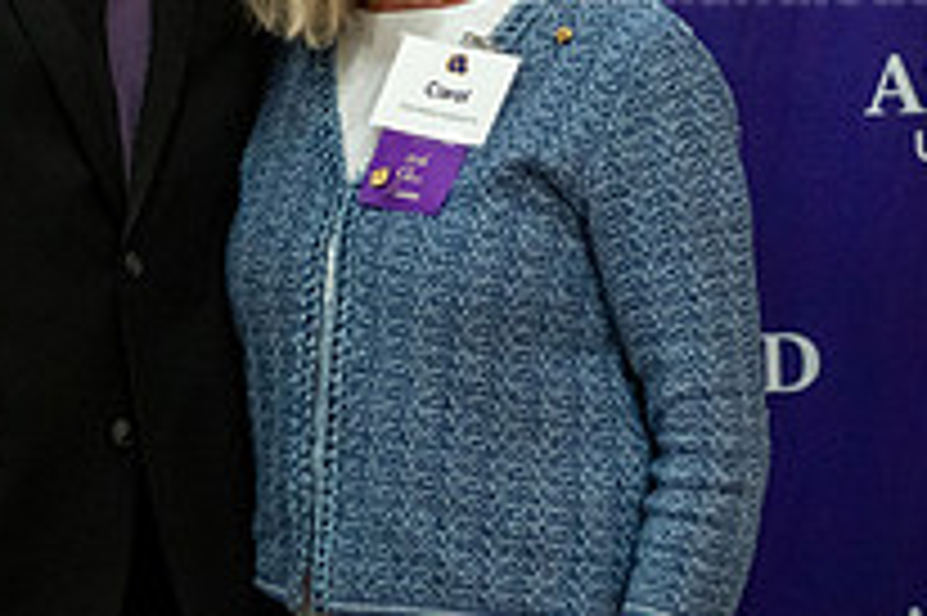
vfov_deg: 10.9
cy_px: 79
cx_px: 228
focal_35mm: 125
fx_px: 3216
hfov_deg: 16.3
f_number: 2.8
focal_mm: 43
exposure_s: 1/400
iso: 5000
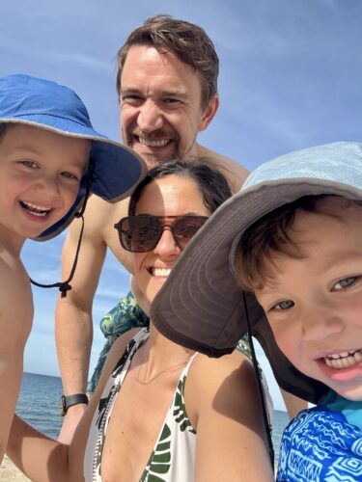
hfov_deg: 46.8
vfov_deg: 60.0
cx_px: 181
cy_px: 241
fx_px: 418
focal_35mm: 30
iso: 25
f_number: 1.9
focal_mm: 2.69
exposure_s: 1/702
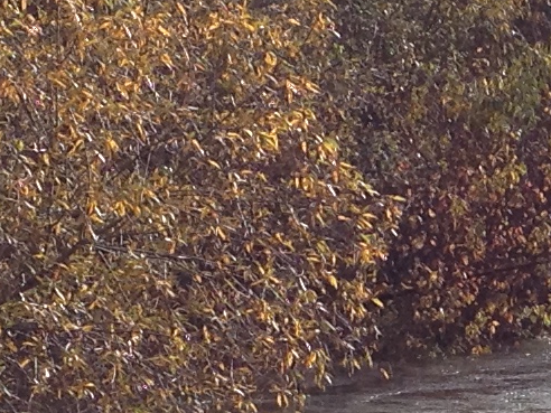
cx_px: 634
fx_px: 3693
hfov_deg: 8.5
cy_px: 478
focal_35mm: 232
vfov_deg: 6.4
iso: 50
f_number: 2.4
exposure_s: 1/1062
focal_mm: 4.28
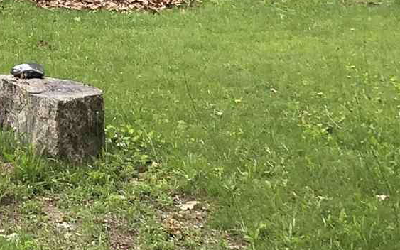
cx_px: -168
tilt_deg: -0.9
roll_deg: +1.2
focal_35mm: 162
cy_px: -163
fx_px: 1766
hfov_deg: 12.4
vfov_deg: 7.9
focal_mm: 3.99
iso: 20
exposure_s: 1/129
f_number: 1.8
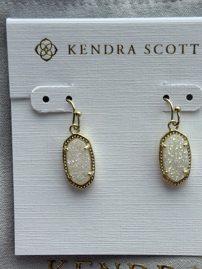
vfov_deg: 27.6
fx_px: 544
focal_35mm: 70
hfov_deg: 21.0
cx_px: 125
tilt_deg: -75.6
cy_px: 177
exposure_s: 1/359
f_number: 1.78
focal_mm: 6.76
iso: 64
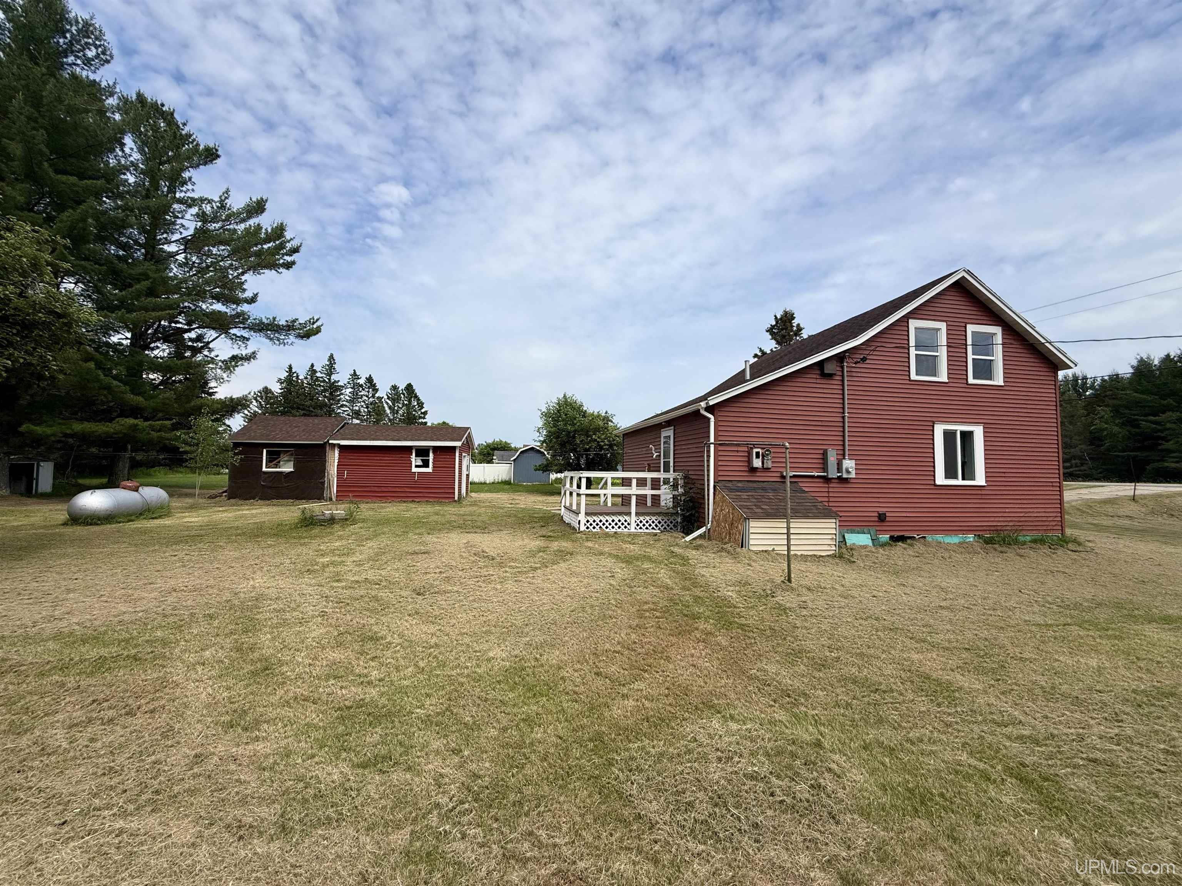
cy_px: 443
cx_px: 591
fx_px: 478
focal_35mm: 14
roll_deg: -1.1
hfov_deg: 102.1
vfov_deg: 85.7
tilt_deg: +4.5
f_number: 2.2
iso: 50
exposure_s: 1/2165
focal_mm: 2.22
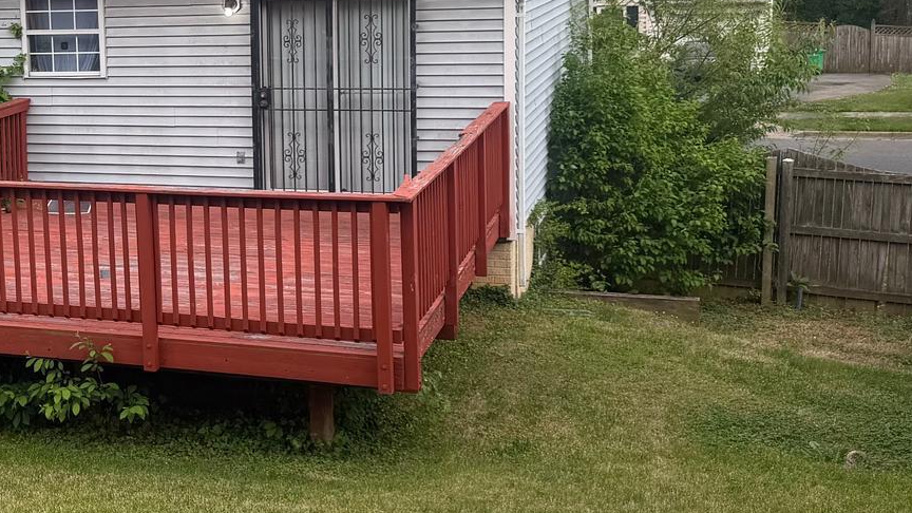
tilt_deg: -6.9
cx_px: 62
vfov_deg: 19.3
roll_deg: +3.4
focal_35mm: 62
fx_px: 1499
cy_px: 119
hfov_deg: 31.9
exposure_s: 1/612
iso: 80
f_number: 1.78
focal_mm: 6.76
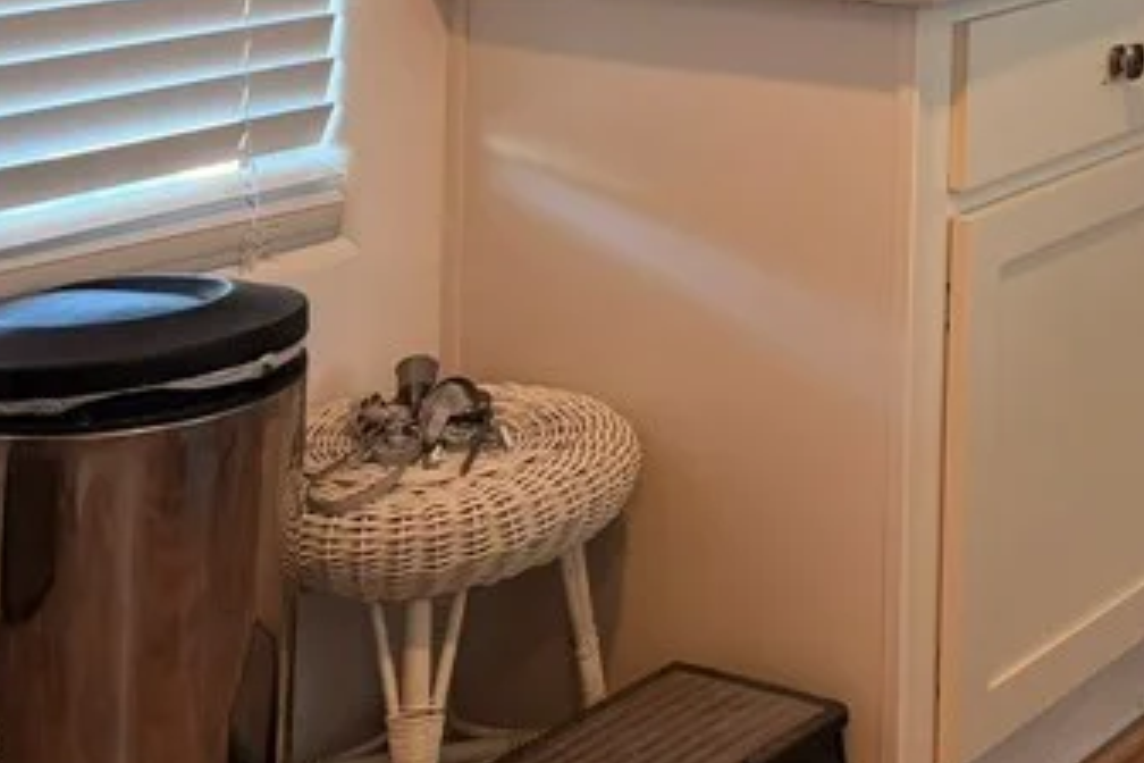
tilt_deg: +1.9
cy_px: -480
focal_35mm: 76
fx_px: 2415
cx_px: 1369
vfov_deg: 16.0
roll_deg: -0.6
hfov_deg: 24.2
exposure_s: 1/60
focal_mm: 6.76
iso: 160
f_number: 1.78
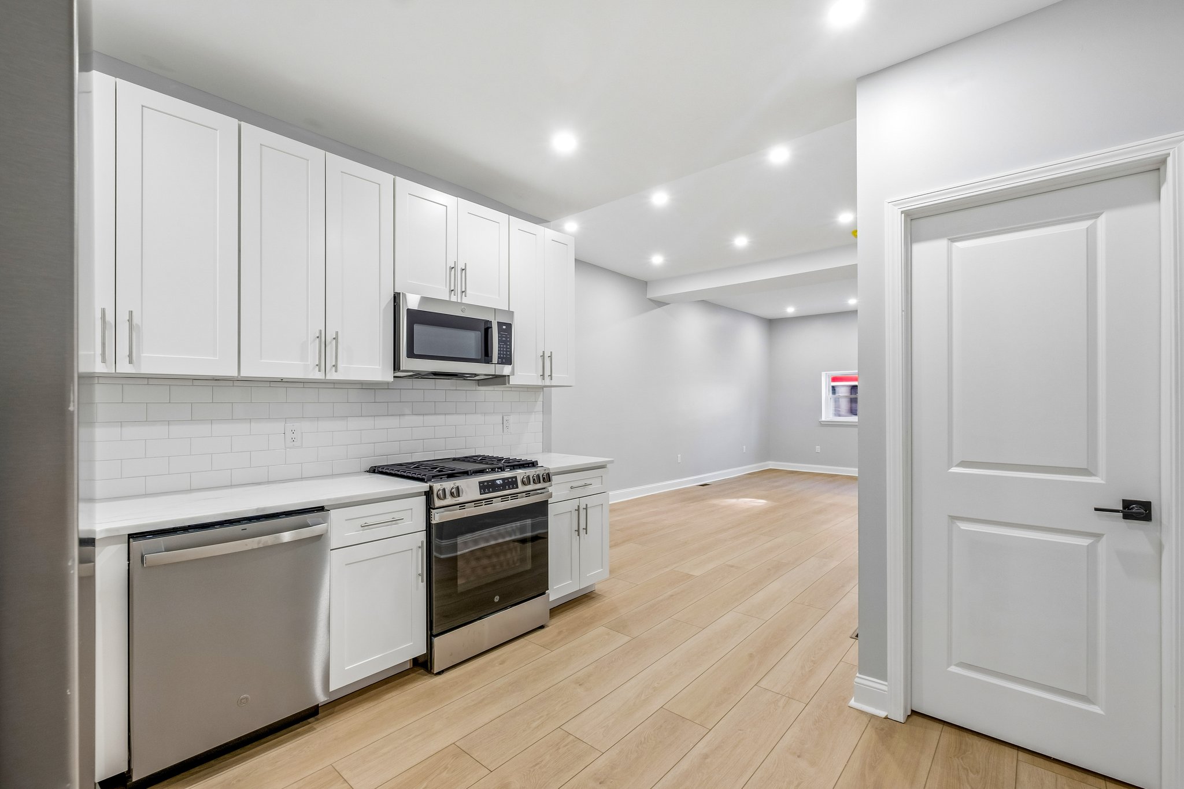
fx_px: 493
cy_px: 394
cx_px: 592
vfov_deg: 77.3
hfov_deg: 100.4
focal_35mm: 15
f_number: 8
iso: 250
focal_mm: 10
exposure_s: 1/5
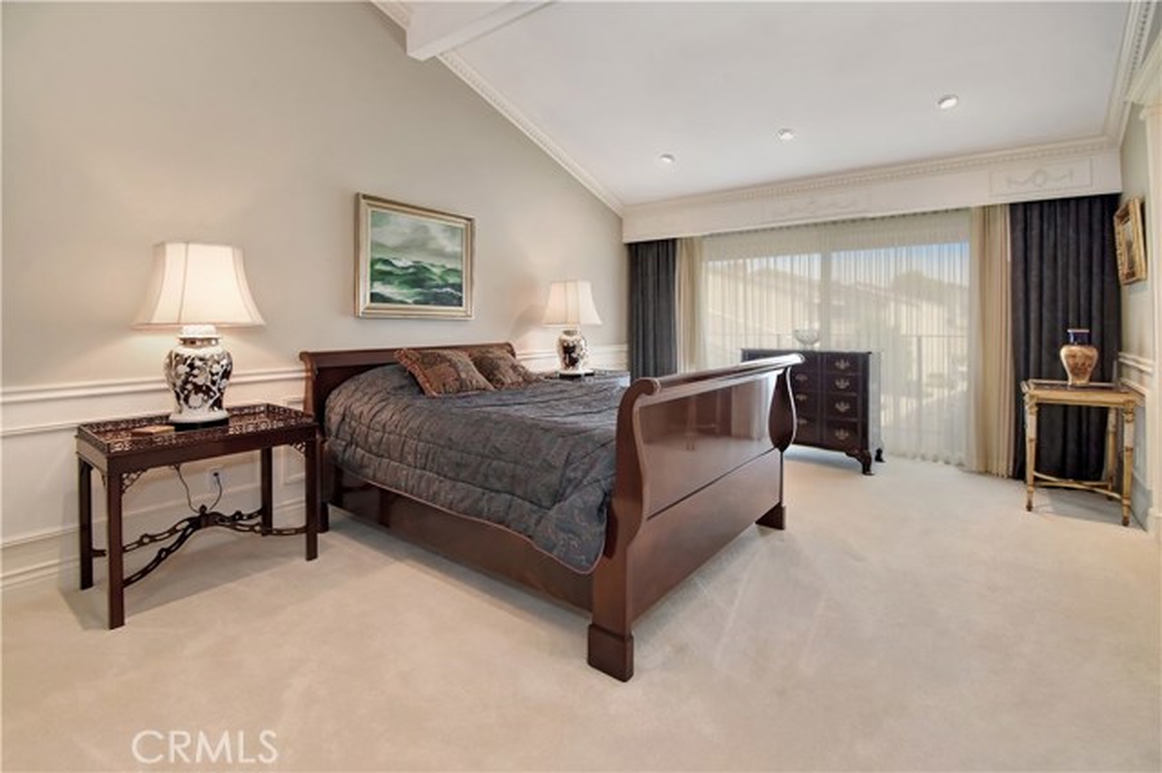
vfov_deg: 77.3
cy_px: 386
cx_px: 581
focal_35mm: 15
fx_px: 484
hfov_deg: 100.4
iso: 1000
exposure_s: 1/25
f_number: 8
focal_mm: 10
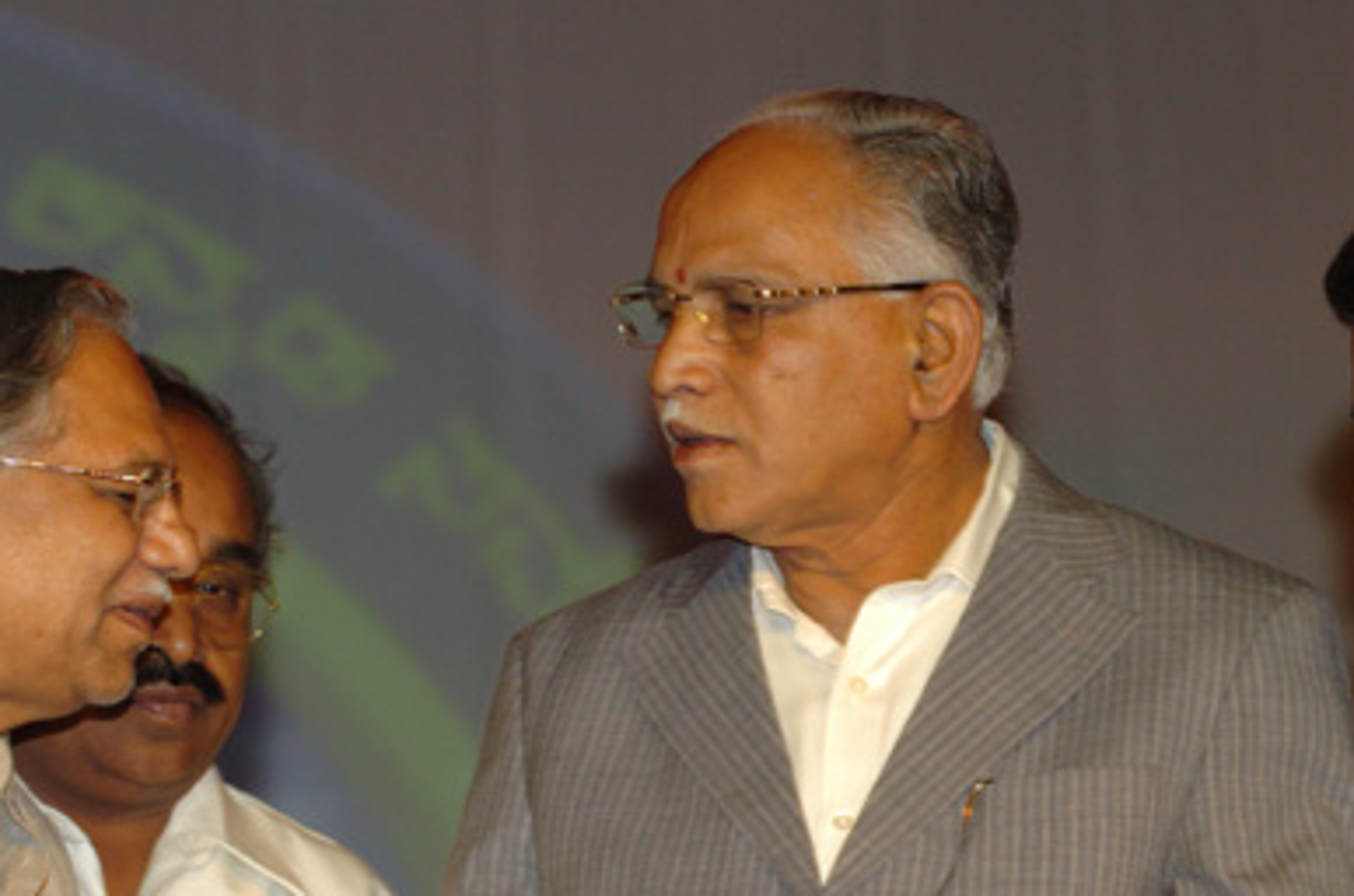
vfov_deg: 5.3
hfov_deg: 8.1
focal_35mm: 256
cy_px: 688
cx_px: 794
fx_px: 9605
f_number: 5
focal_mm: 110
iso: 400
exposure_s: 1/80
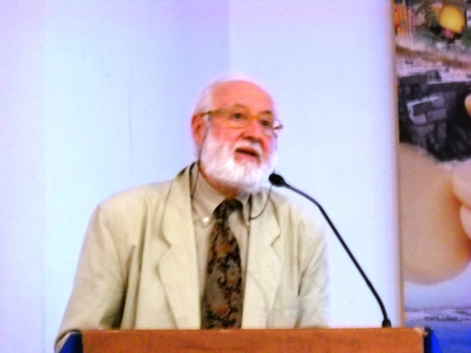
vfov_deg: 10.2
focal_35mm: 145
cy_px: 176
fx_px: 1973
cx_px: 236
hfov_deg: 13.6
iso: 800
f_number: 6.7
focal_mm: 24.03
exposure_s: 1/5
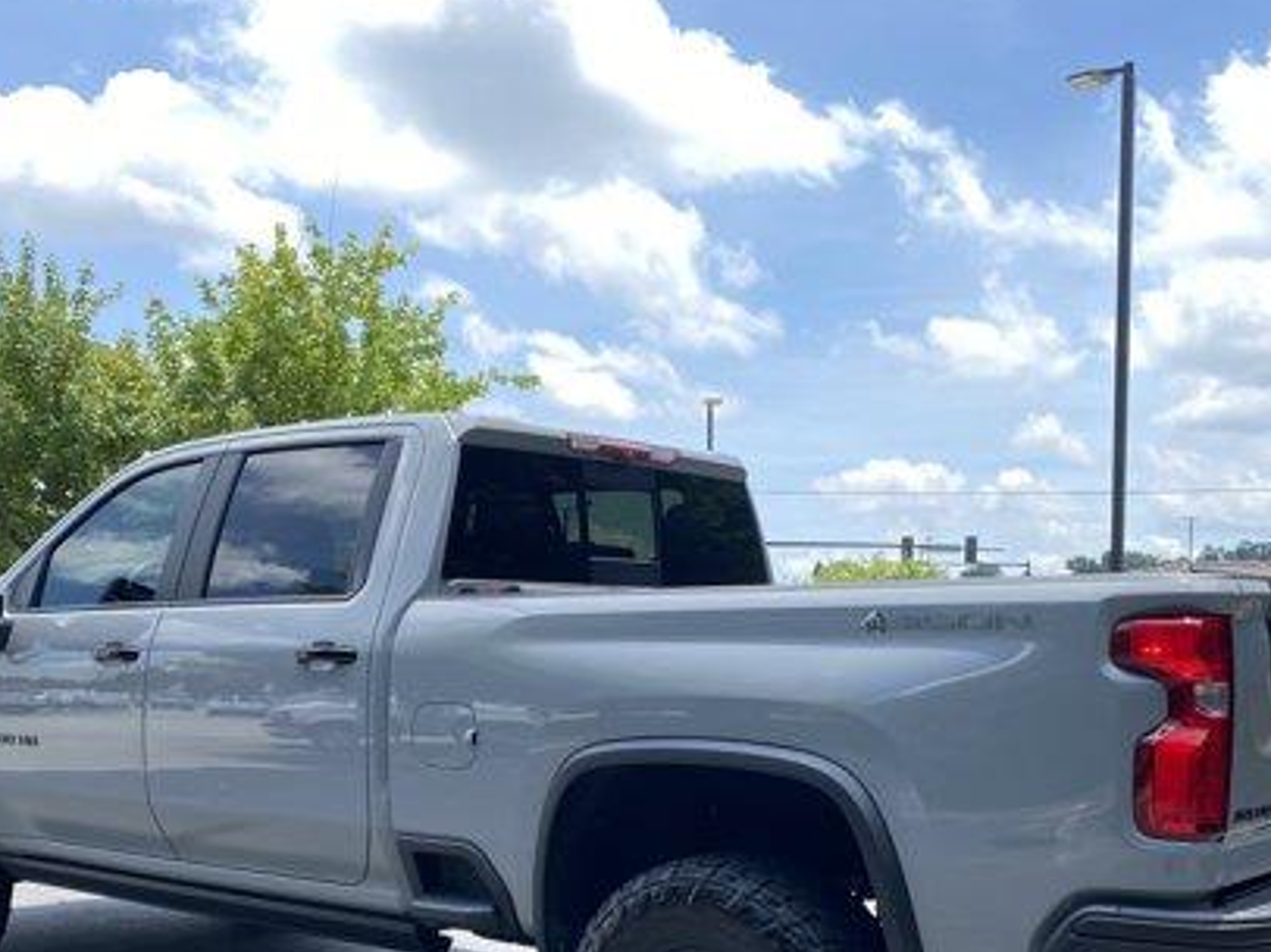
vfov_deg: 34.3
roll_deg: -0.8
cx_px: 670
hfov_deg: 45.8
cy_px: 730
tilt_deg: -2.3
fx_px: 1505
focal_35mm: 41
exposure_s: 1/513
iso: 32
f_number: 1.8
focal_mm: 4.25
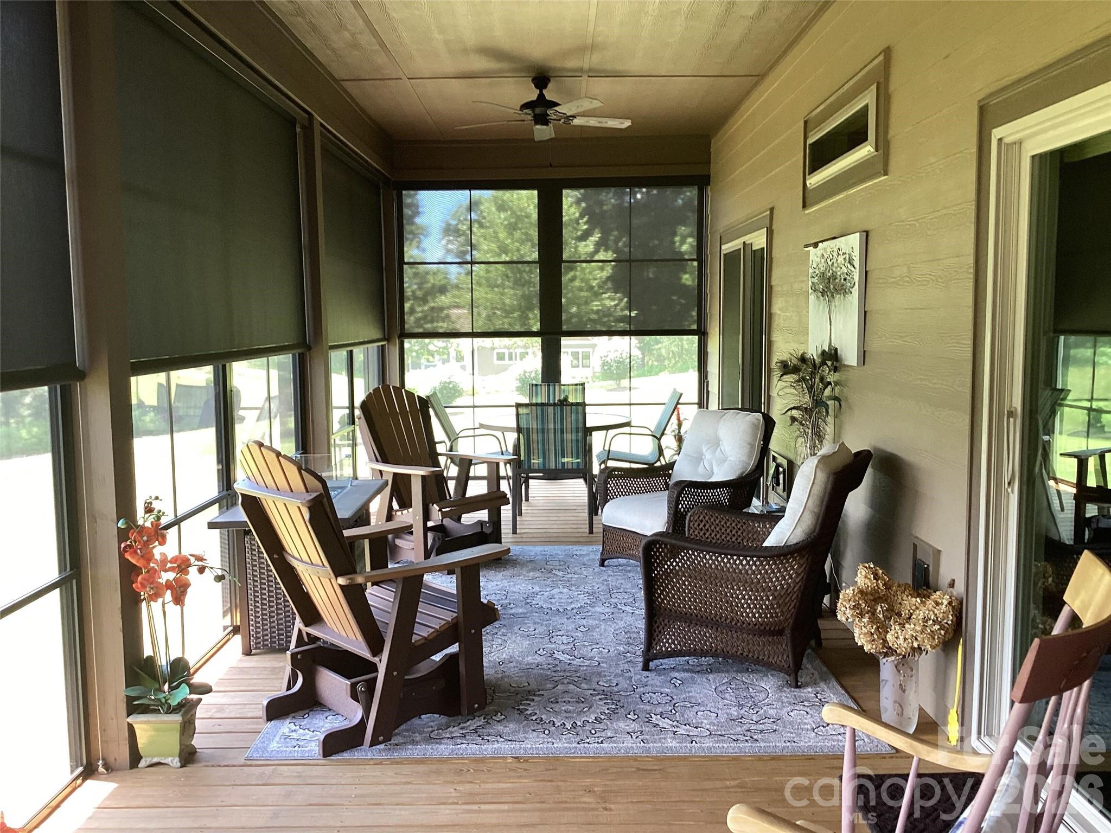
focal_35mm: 31
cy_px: 416
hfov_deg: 58.4
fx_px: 995
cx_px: 556
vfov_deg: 45.4
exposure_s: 1/50
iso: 80
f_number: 2.4
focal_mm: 3.3
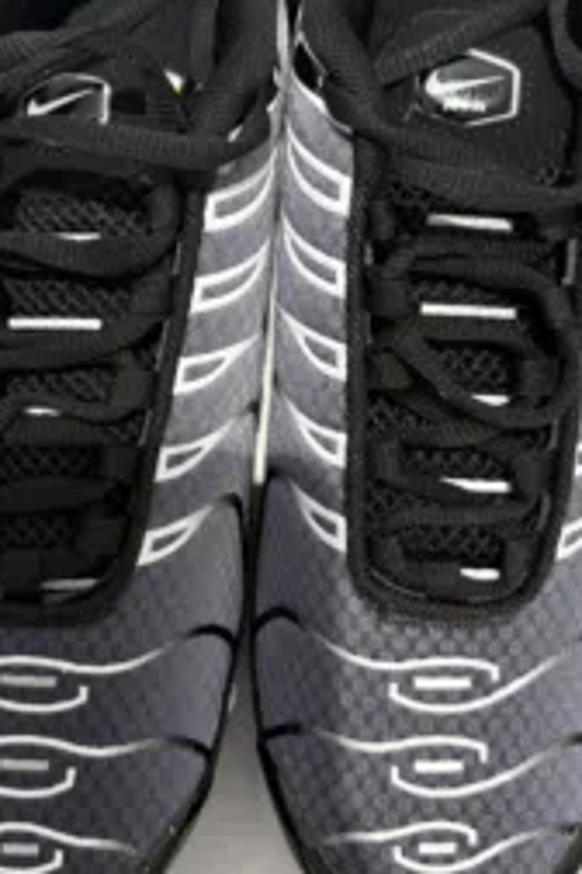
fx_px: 1043
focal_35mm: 43
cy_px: 364
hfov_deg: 31.2
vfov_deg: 45.3
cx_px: 263
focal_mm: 5.96
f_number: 1.6
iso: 125
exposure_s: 1/50
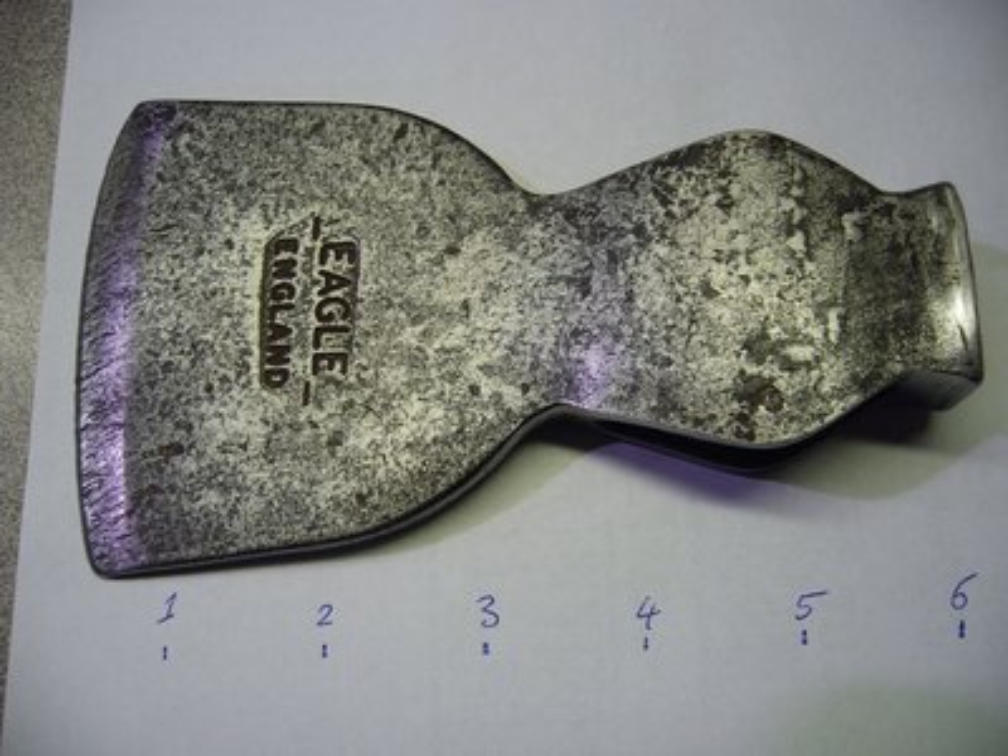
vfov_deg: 40.7
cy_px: 378
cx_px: 504
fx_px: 1019
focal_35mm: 35
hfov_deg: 52.6
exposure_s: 1/15
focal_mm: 5.8
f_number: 2.8
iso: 100
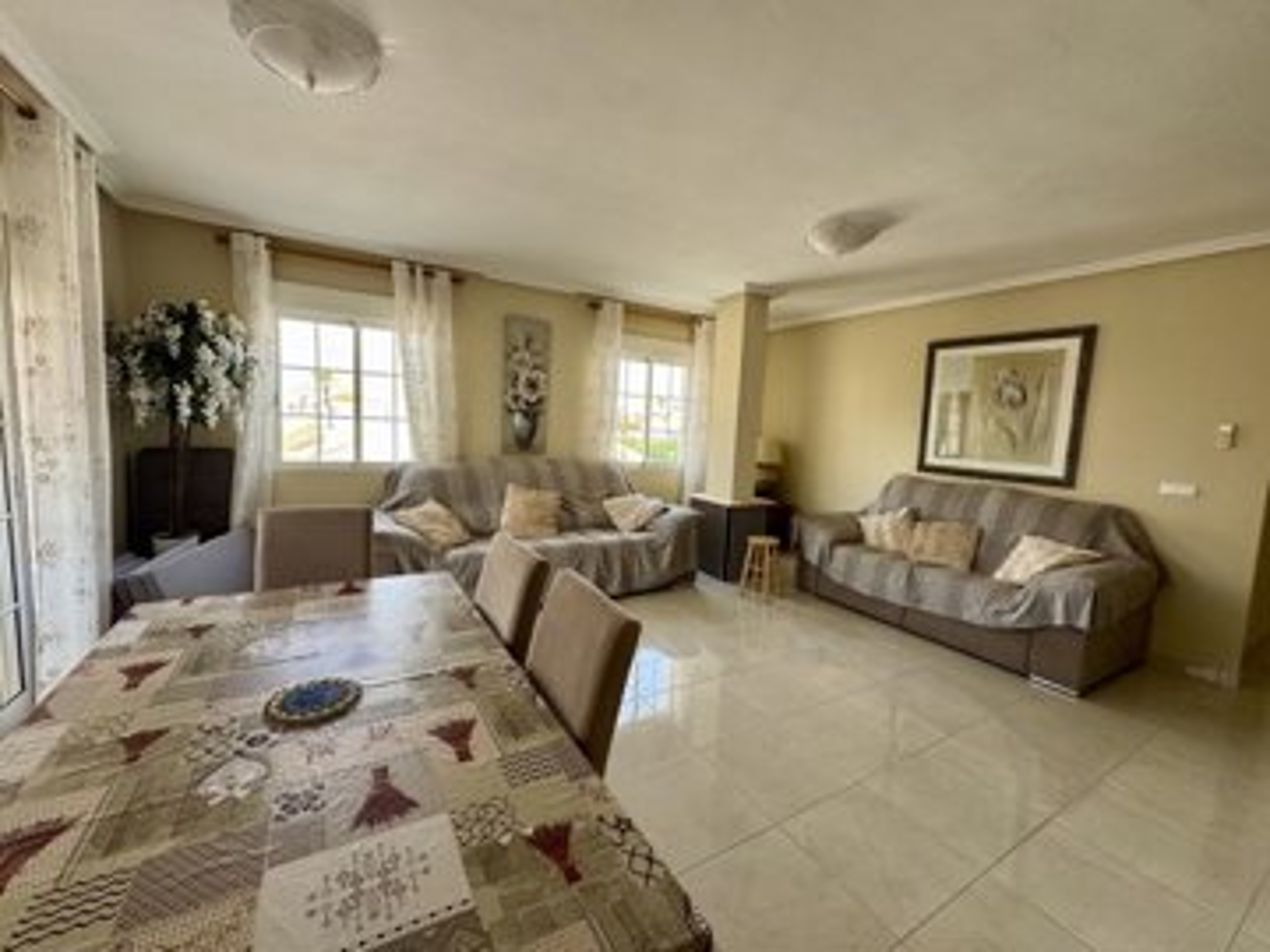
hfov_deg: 102.1
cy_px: 476
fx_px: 514
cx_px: 635
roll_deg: -2.6
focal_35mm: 14
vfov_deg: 85.7
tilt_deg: -6.0
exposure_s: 1/99
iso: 64
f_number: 2.2
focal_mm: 2.22
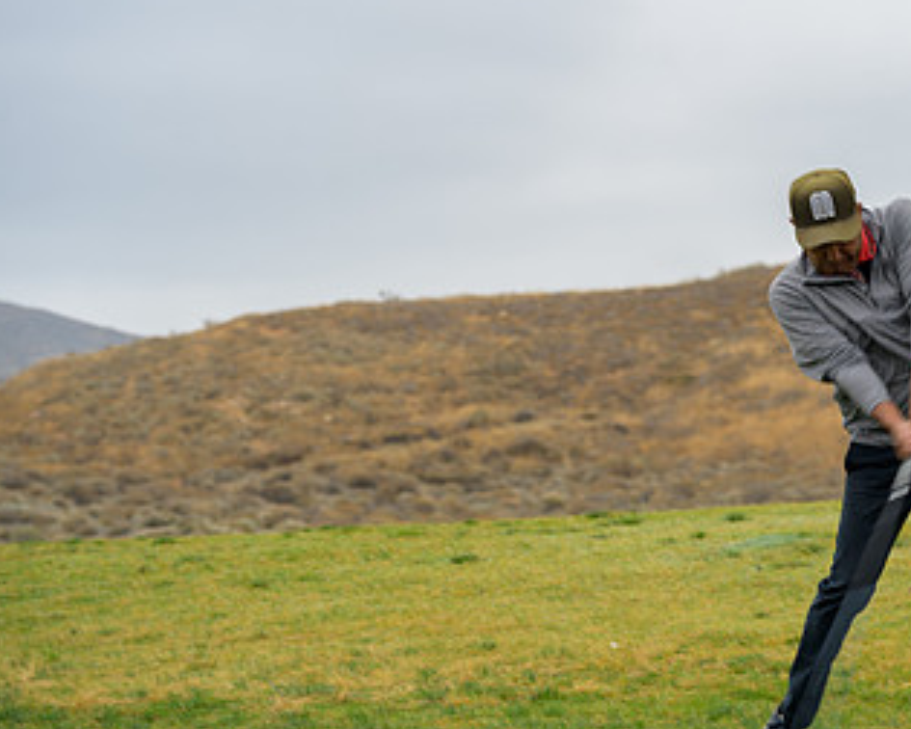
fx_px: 3451
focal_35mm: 128
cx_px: 775
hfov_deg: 14.9
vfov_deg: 12.1
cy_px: 334
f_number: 4
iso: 100
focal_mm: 74
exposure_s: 1/200
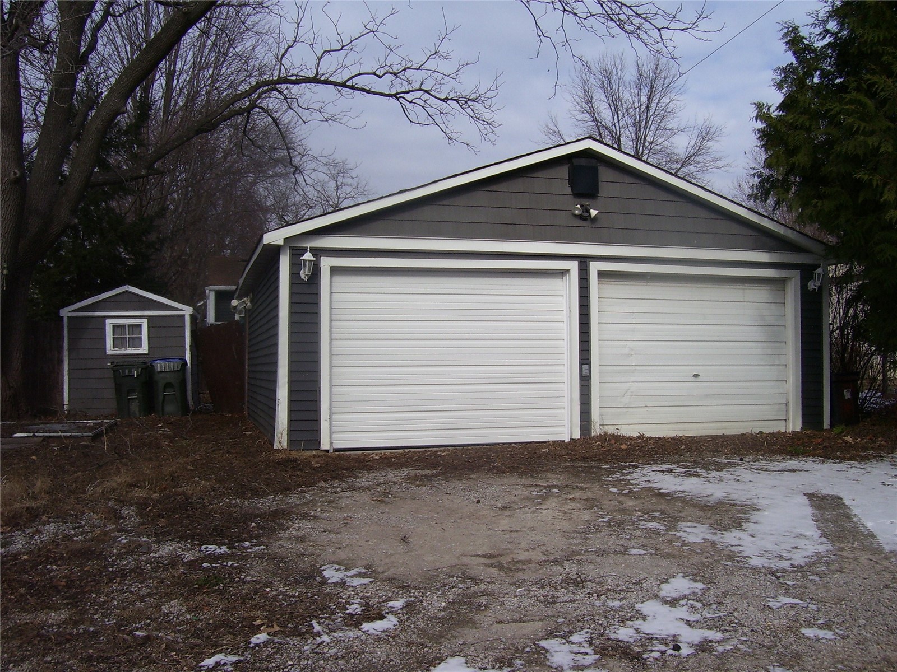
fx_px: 881
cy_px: 336
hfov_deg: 54.0
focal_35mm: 34
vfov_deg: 41.8
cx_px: 448
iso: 80
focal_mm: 5.6
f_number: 4.8
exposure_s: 1/750
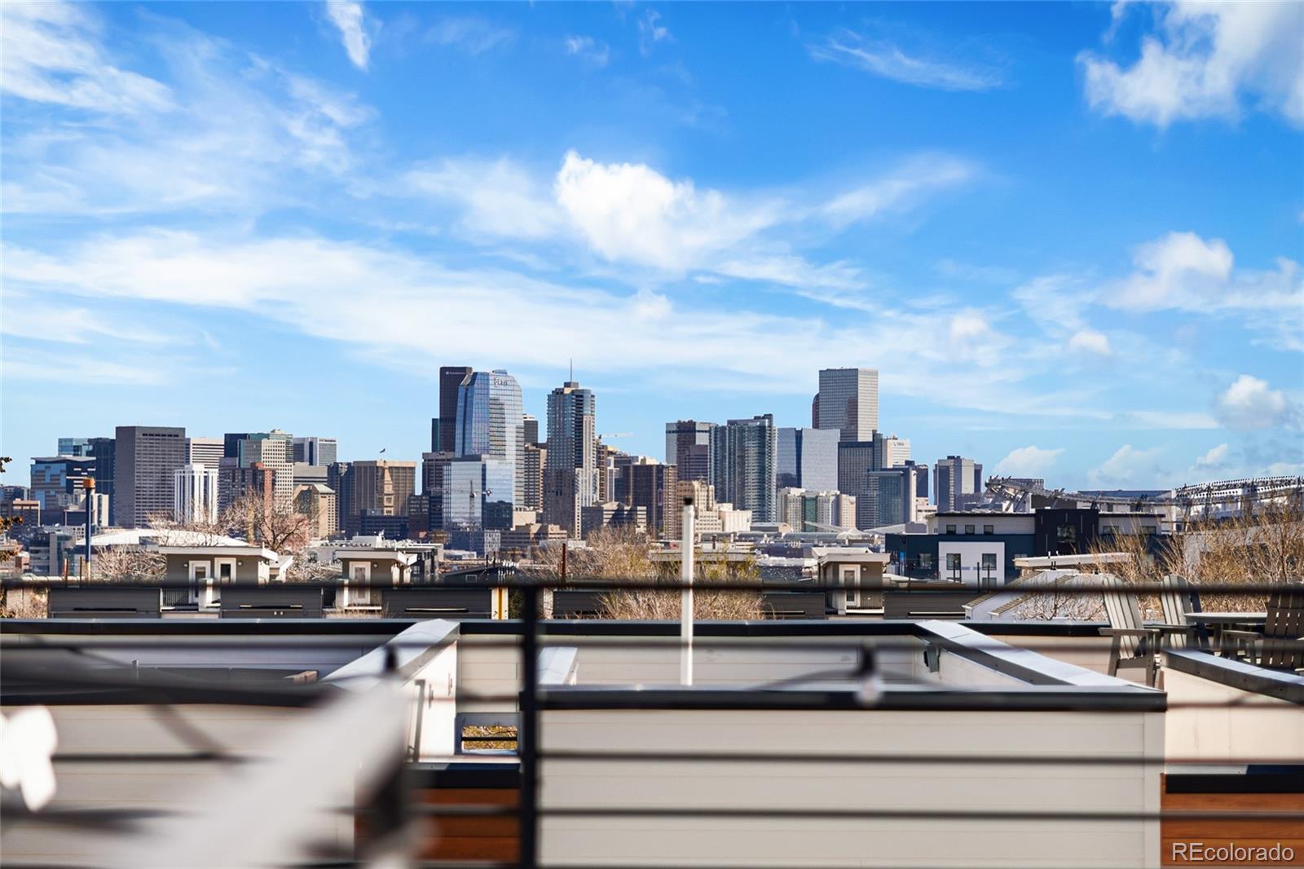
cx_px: 652
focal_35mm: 75
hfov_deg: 27.0
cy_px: 434
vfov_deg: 18.2
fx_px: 2716
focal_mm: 50
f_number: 1.8
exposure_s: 1/2000
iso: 100
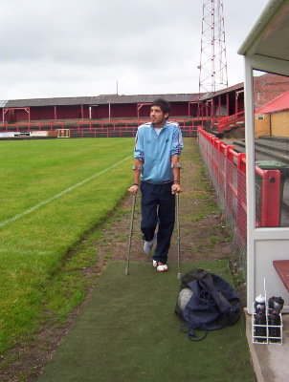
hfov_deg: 39.8
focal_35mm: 36
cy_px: 191
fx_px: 399
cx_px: 144
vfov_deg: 51.2
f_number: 2.76
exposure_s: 1/62
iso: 100
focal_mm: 5.54
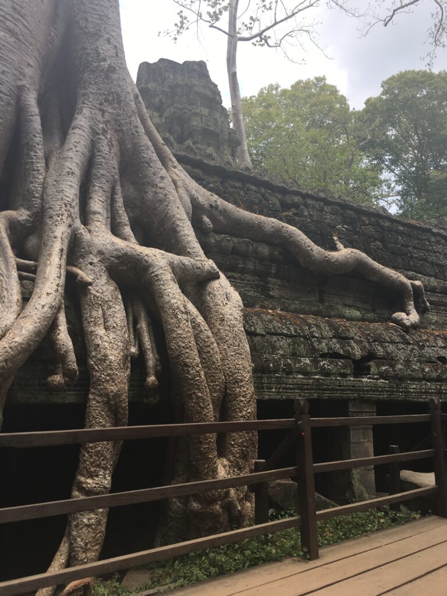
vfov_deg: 61.7
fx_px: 499
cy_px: 298
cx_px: 224
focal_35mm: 29
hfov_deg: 48.2
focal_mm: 4.15
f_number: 2.2
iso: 25
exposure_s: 1/641
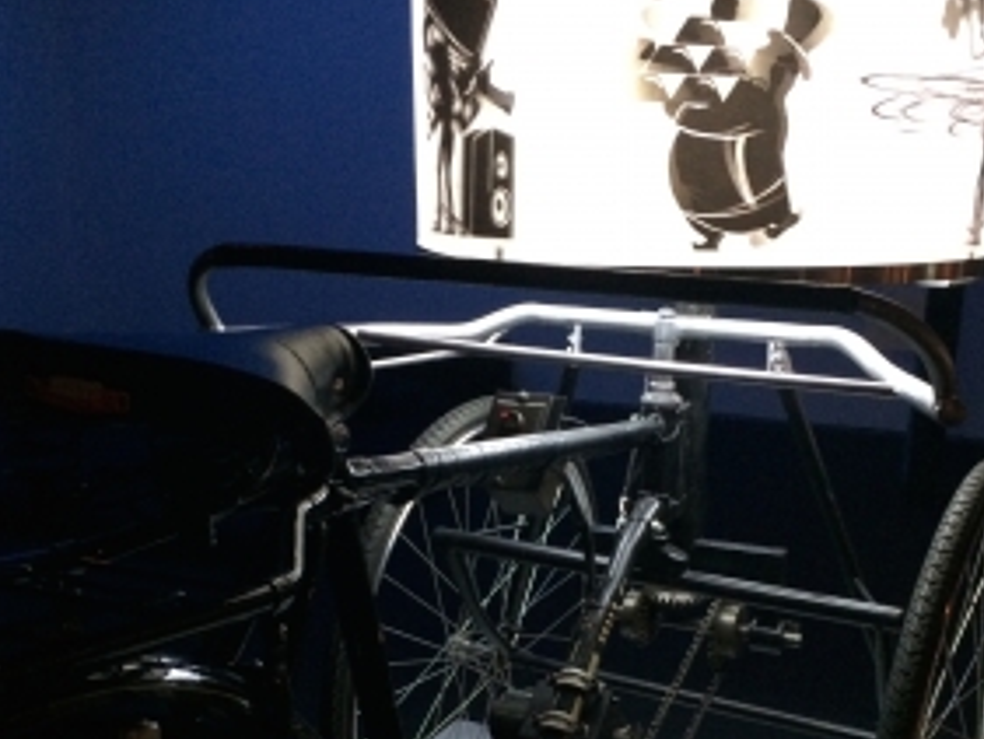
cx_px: 529
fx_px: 1365
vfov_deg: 29.5
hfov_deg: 39.6
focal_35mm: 48
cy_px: 606
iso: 320
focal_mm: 4.12
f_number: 2.2
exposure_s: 1/24
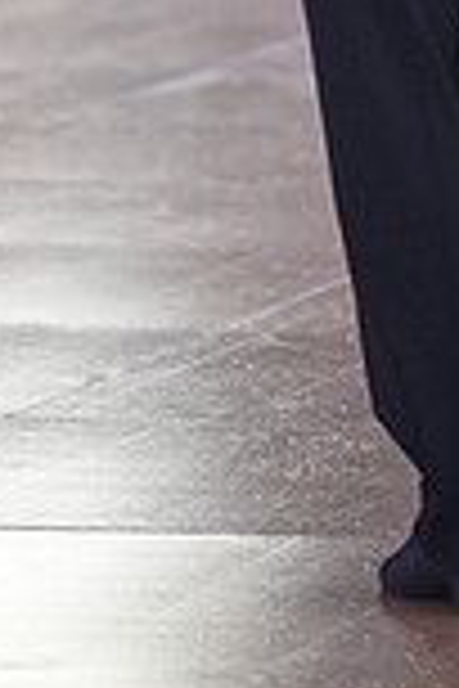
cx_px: 772
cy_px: -463
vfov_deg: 3.6
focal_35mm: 567
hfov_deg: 2.4
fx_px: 10843
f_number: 3.5
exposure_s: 1/500
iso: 2000
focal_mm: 150
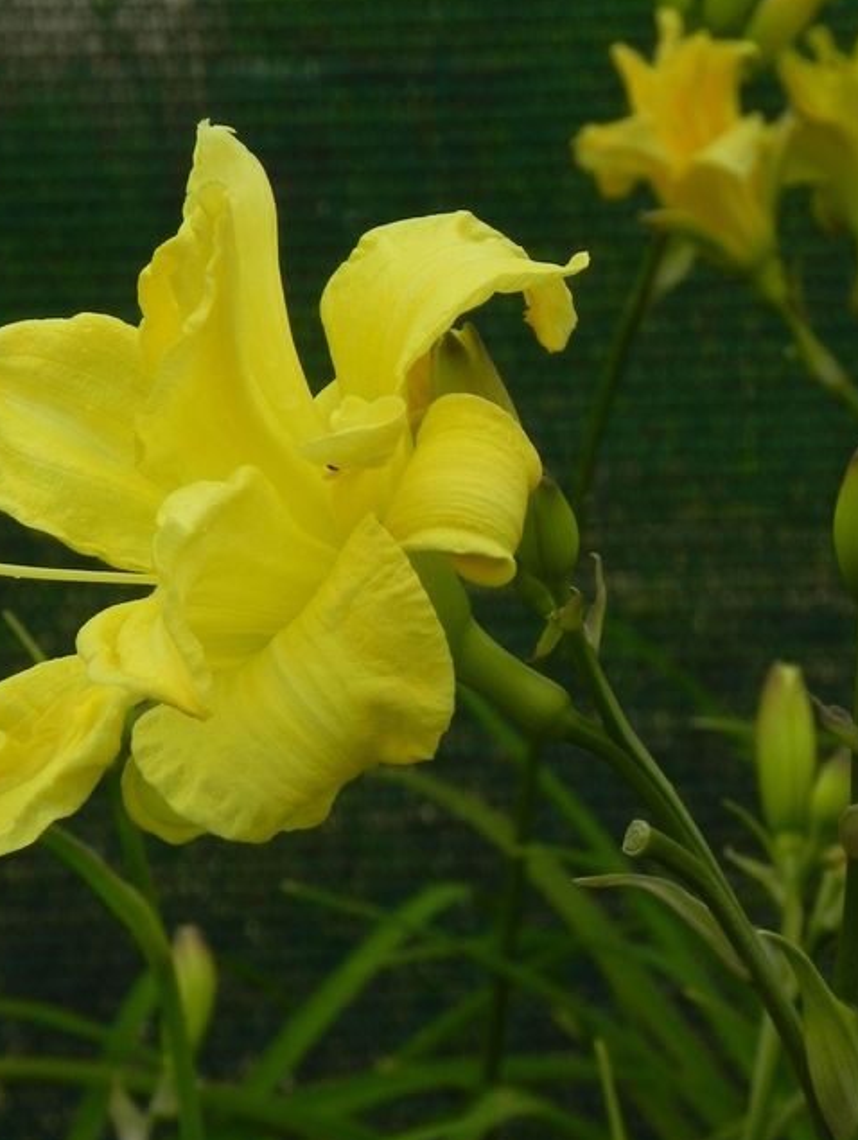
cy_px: 533
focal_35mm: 204
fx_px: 6726
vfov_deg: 9.7
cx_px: 373
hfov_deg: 7.3
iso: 160
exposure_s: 1/320
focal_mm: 28.8
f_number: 8
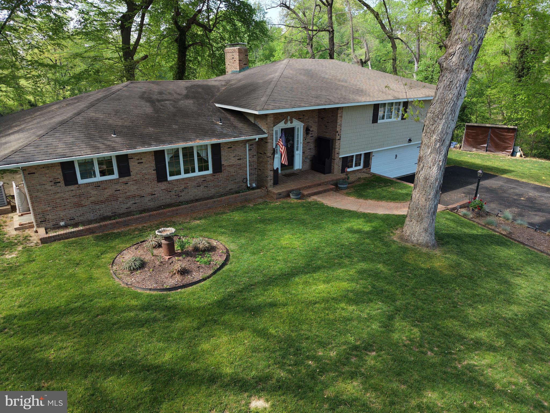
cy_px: 206
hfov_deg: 71.6
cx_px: 275
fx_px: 381
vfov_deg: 56.8
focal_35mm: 24
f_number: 1.8
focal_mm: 8.67
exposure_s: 1/500
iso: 100
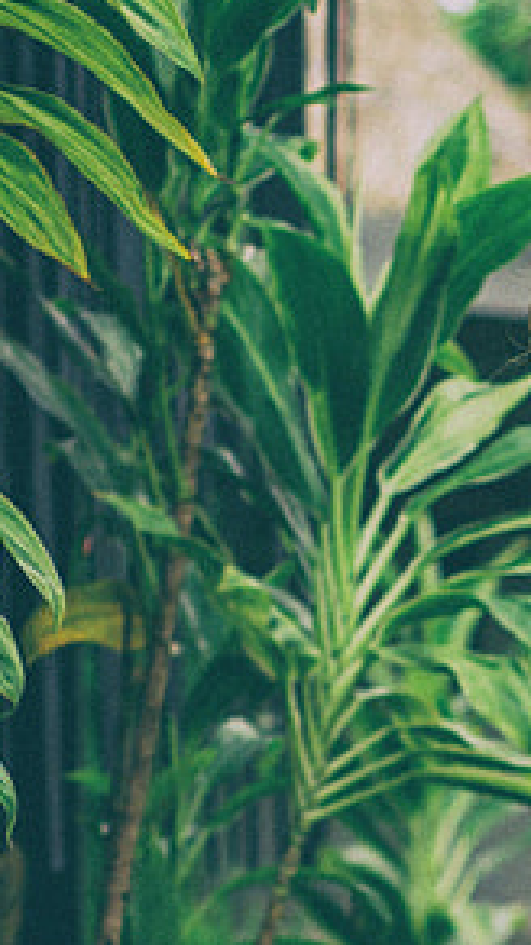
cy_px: 903
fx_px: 7192
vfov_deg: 7.5
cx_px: 1049
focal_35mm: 287
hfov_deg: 4.2
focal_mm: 50
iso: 80
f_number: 2.5
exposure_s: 1/400
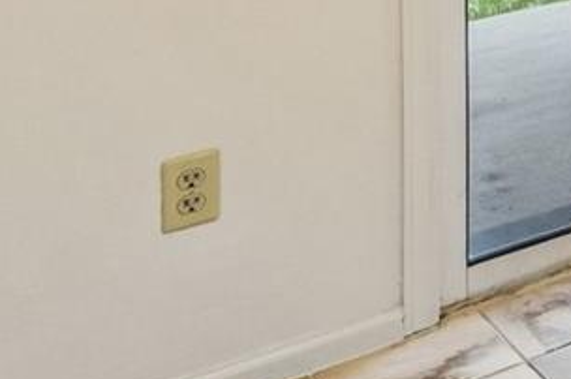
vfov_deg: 14.5
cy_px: -366
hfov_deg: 16.0
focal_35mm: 79
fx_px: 1252
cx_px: 1290
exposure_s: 1/15
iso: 800
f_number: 8
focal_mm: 10
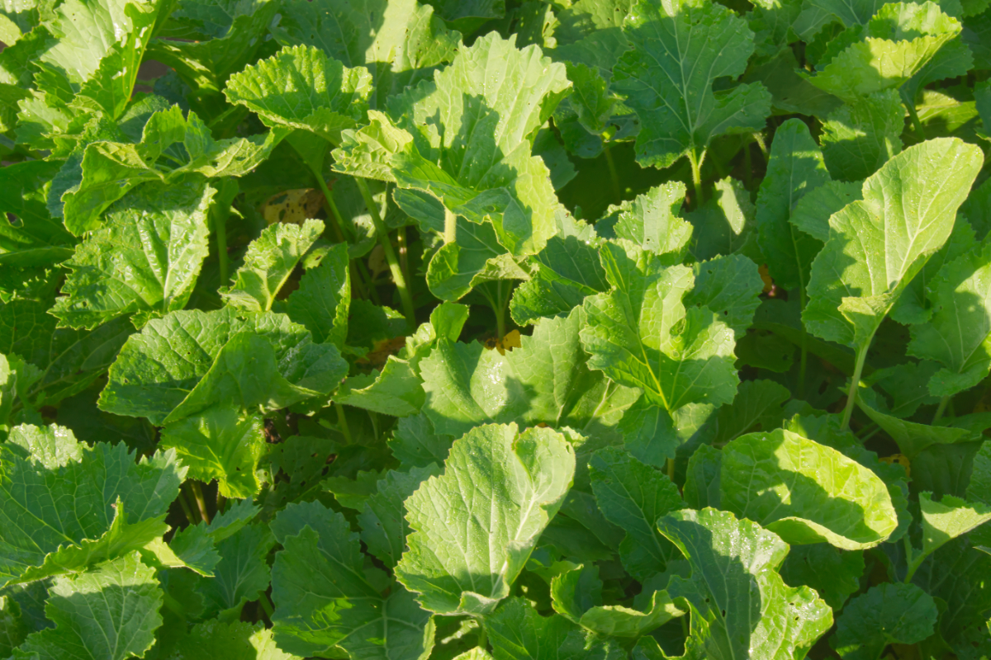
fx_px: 2271
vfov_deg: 16.6
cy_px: 330
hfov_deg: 24.6
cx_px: 496
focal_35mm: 82
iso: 500
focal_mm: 55
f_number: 16
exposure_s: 1/100
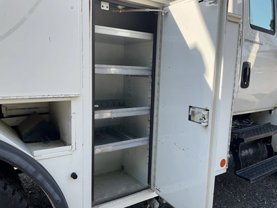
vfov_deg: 48.2
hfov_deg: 61.7
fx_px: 232
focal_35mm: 29
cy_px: 104
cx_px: 138
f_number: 1.8
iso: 25
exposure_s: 1/439
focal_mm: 3
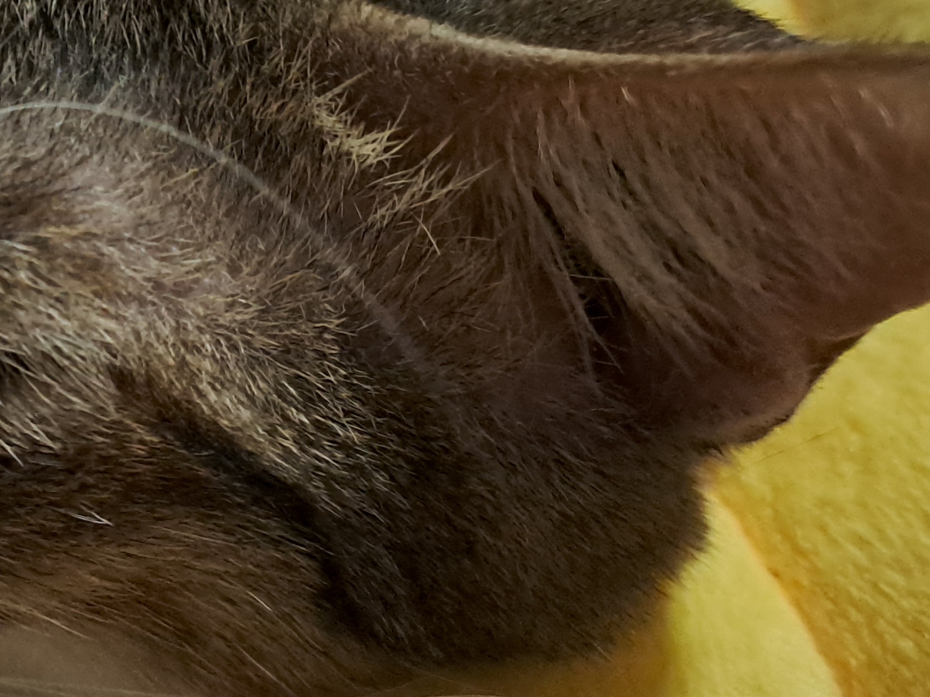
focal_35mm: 67
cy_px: 169
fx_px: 1800
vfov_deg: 21.7
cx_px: 99
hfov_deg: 27.9
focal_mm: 4.65
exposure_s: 1/20
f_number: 1.8
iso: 1000
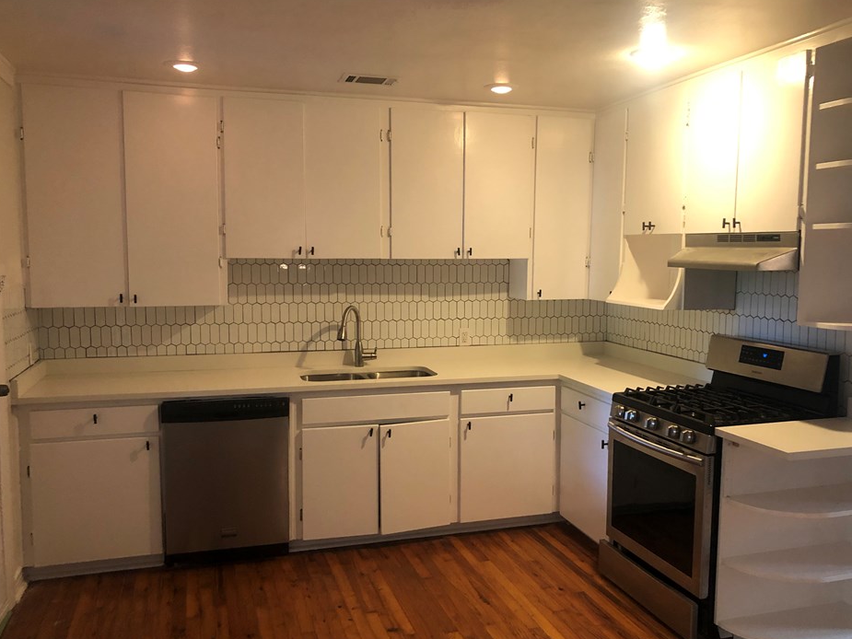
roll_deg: -0.3
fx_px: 763
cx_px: 439
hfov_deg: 58.3
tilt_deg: -6.4
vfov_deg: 45.4
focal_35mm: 31
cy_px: 341
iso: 64
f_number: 1.8
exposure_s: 1/15
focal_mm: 4
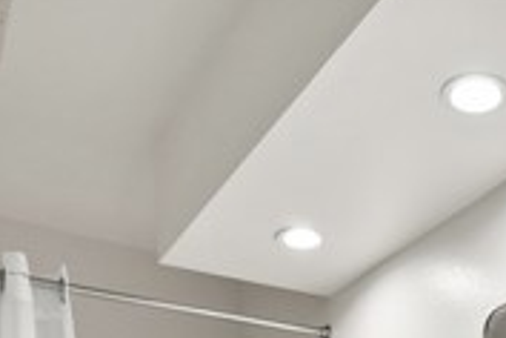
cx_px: 452
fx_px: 841
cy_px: 592
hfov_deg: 31.9
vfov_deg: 18.3
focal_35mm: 60
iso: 2500
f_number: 8
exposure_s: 1/30
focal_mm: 16.5
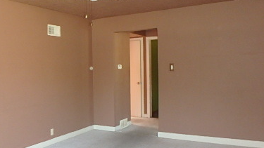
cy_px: 81
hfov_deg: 51.2
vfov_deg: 30.4
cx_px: 103
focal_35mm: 39
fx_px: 273
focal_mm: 3.7
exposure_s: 1/30
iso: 400
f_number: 3.5
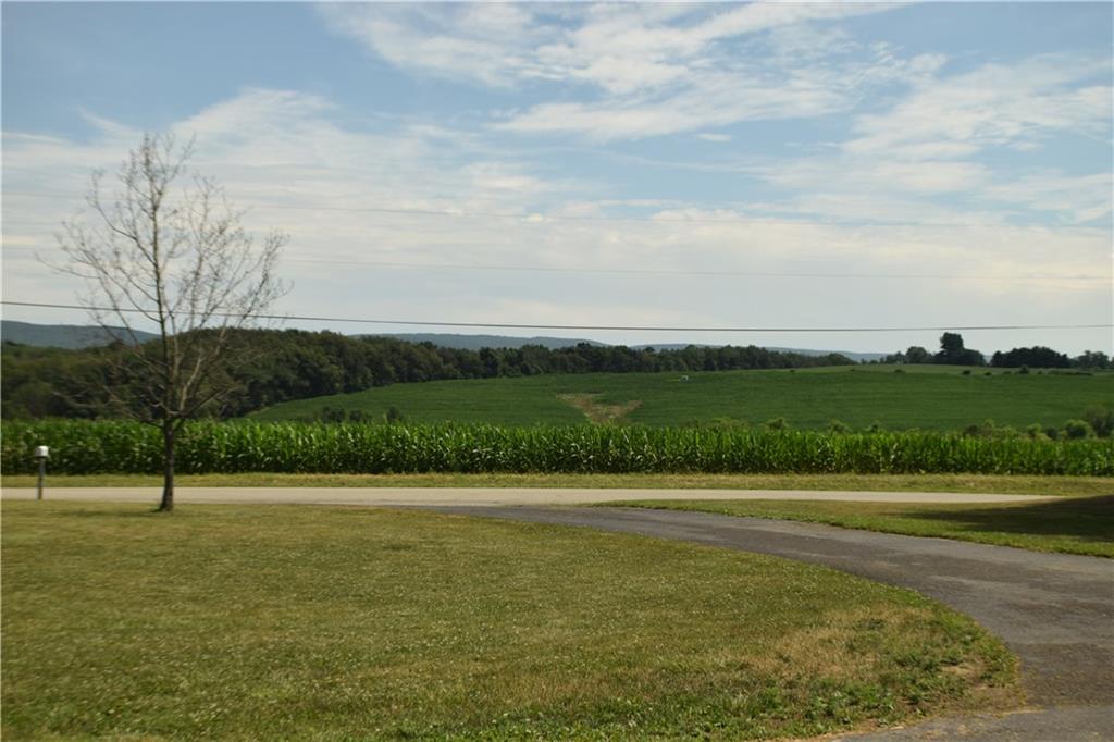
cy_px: 371
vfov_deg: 23.8
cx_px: 557
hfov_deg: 35.1
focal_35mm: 57
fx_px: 1763
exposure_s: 1/2500
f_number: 6.3
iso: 400
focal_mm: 38
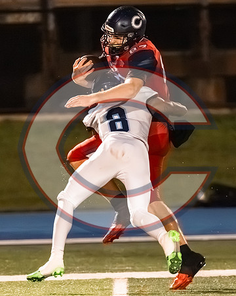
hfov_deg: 1.8
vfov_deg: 2.3
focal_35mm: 850
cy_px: 166
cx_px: 199
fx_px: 7418
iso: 25600
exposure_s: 1/1600
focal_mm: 400
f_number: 4.5
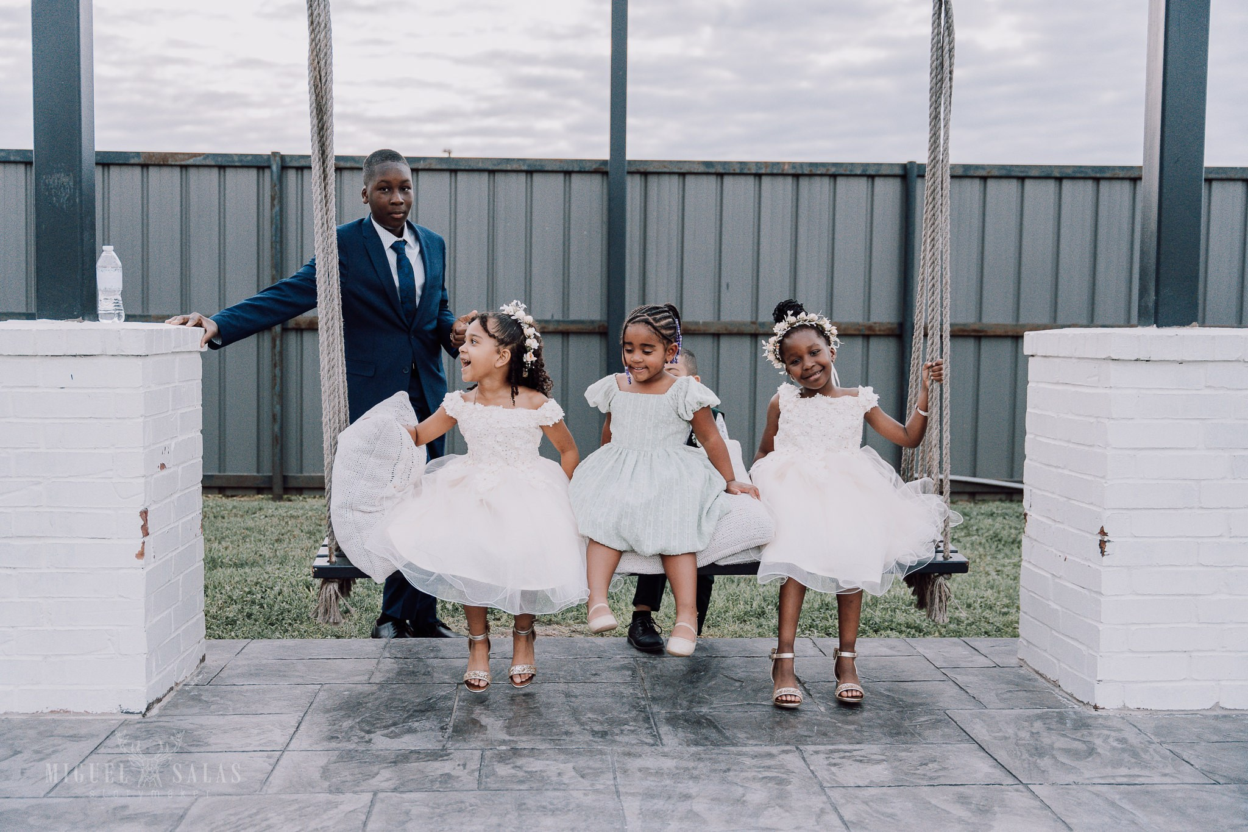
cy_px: 416
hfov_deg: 50.7
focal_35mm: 38
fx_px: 1317
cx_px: 624
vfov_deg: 35.0
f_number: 2.8
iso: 1000
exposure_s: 1/200
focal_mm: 38
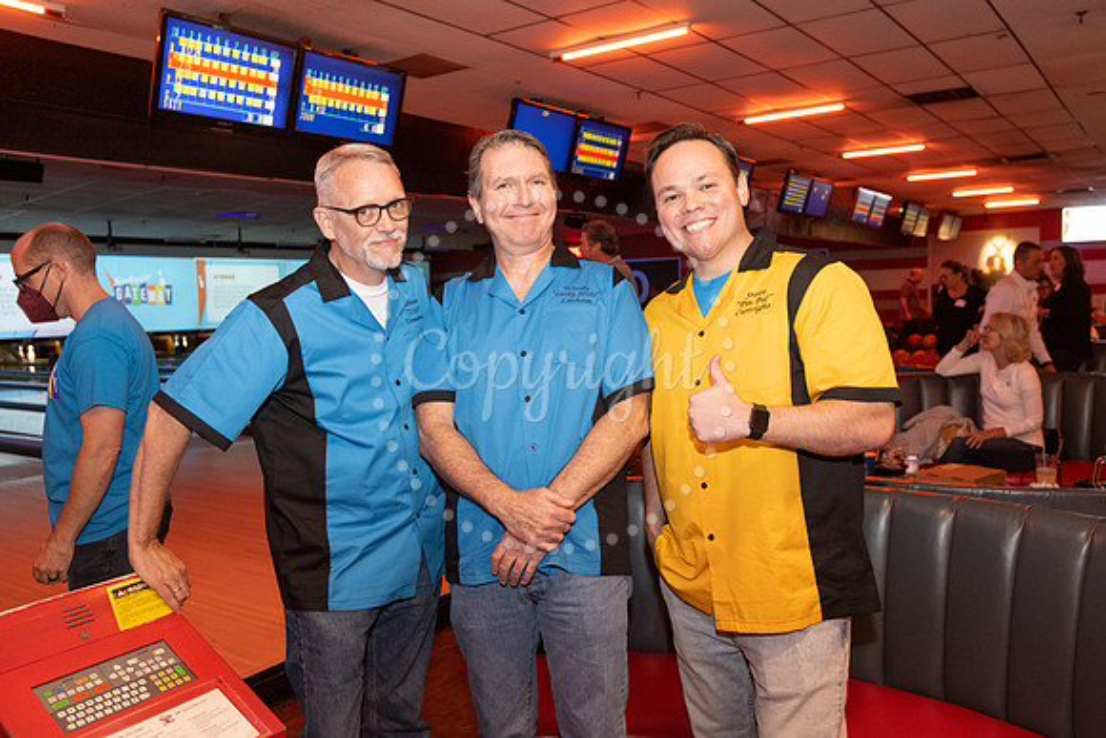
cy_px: 369
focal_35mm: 30
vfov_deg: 43.6
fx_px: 922
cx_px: 553
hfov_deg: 61.9
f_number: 5.6
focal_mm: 30
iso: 2500
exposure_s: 1/80
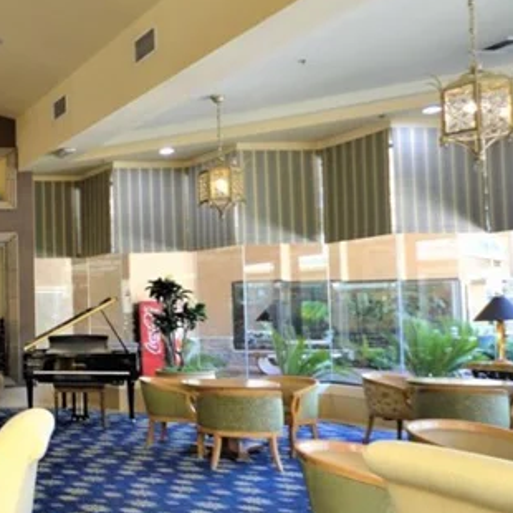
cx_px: -194
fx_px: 704
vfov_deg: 39.9
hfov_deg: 29.7
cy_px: 293
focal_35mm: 42
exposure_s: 1/60
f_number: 4
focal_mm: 10
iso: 450
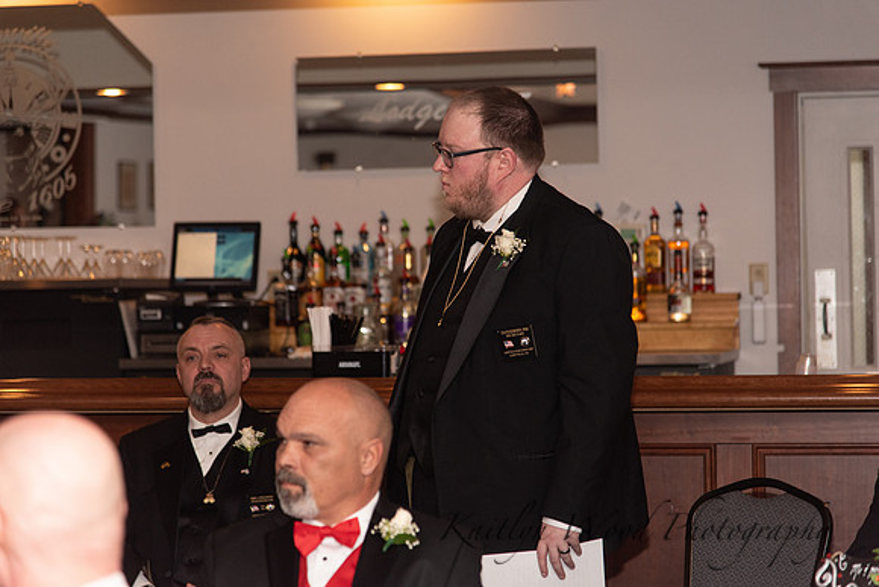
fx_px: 2931
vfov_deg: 11.4
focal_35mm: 120
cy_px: 294
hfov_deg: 17.1
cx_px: 440
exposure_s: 1/200
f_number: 4
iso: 800
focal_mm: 120
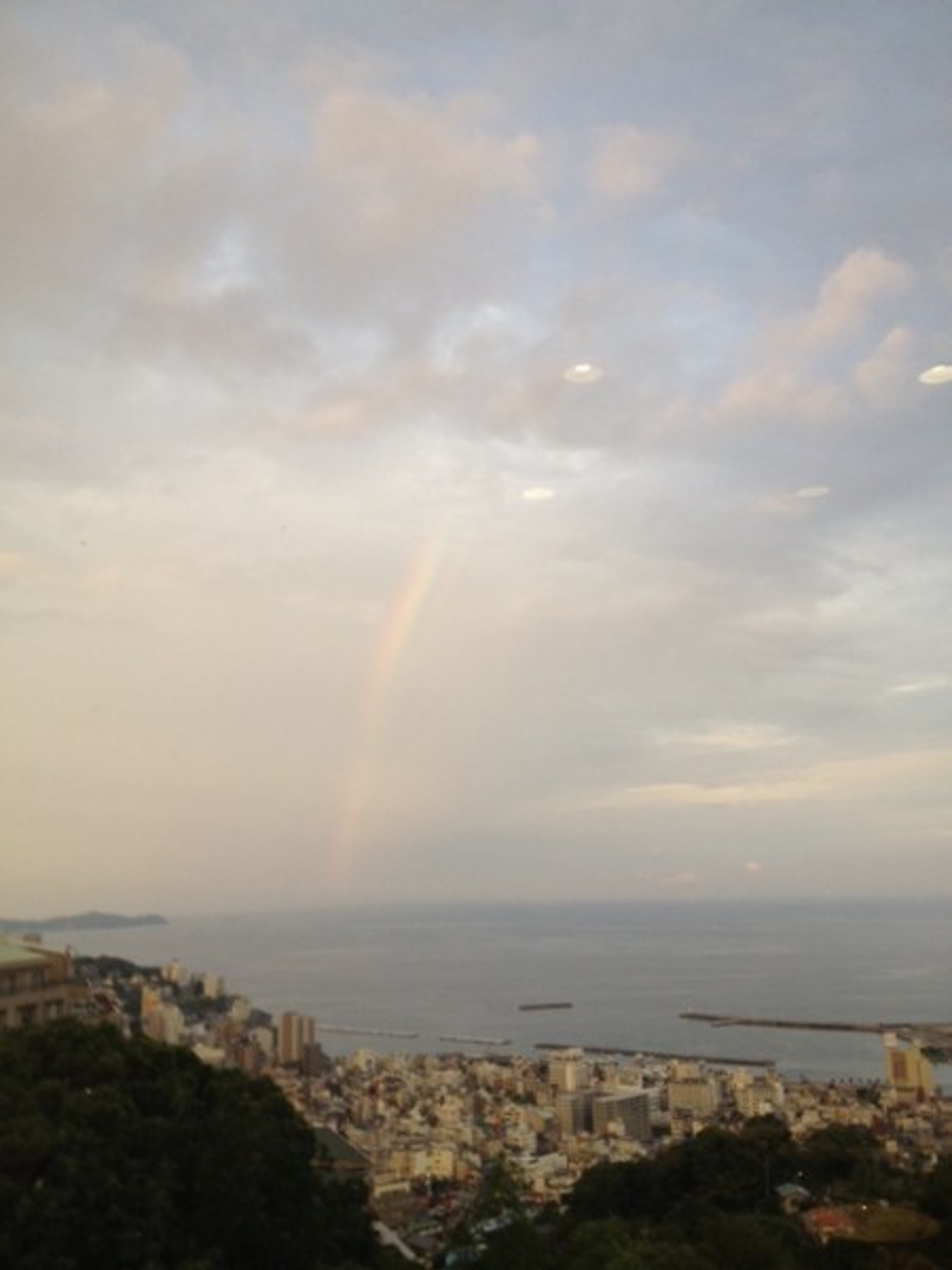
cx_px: 476
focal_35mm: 35
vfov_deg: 52.6
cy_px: 635
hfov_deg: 40.7
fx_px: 1283
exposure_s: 1/40
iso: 64
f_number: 2.4
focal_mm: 4.28
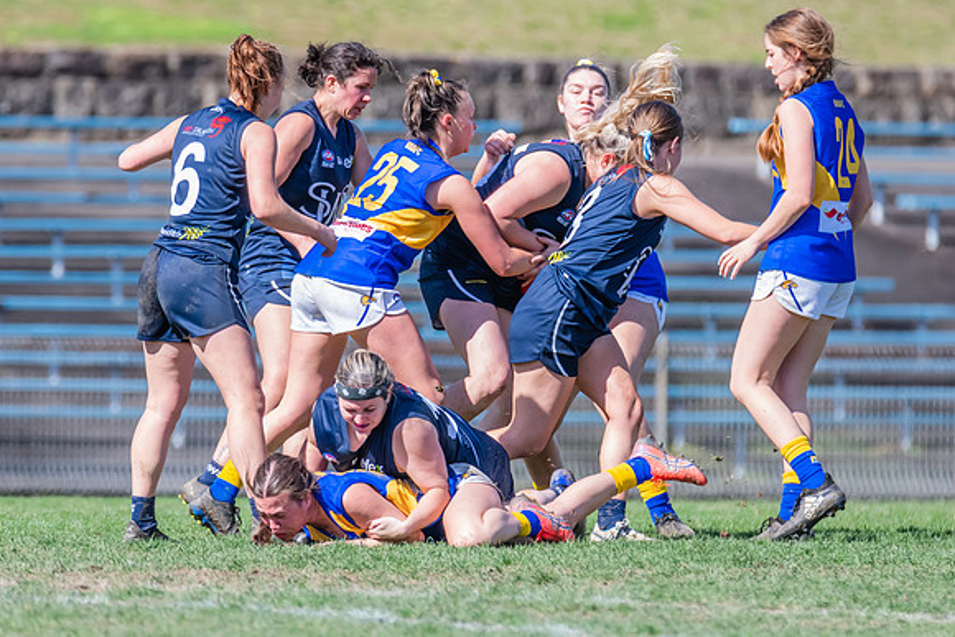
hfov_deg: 2.6
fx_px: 21400
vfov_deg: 1.7
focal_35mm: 807
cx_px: 466
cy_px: 287
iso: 800
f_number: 7.1
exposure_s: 1/1600
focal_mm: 500
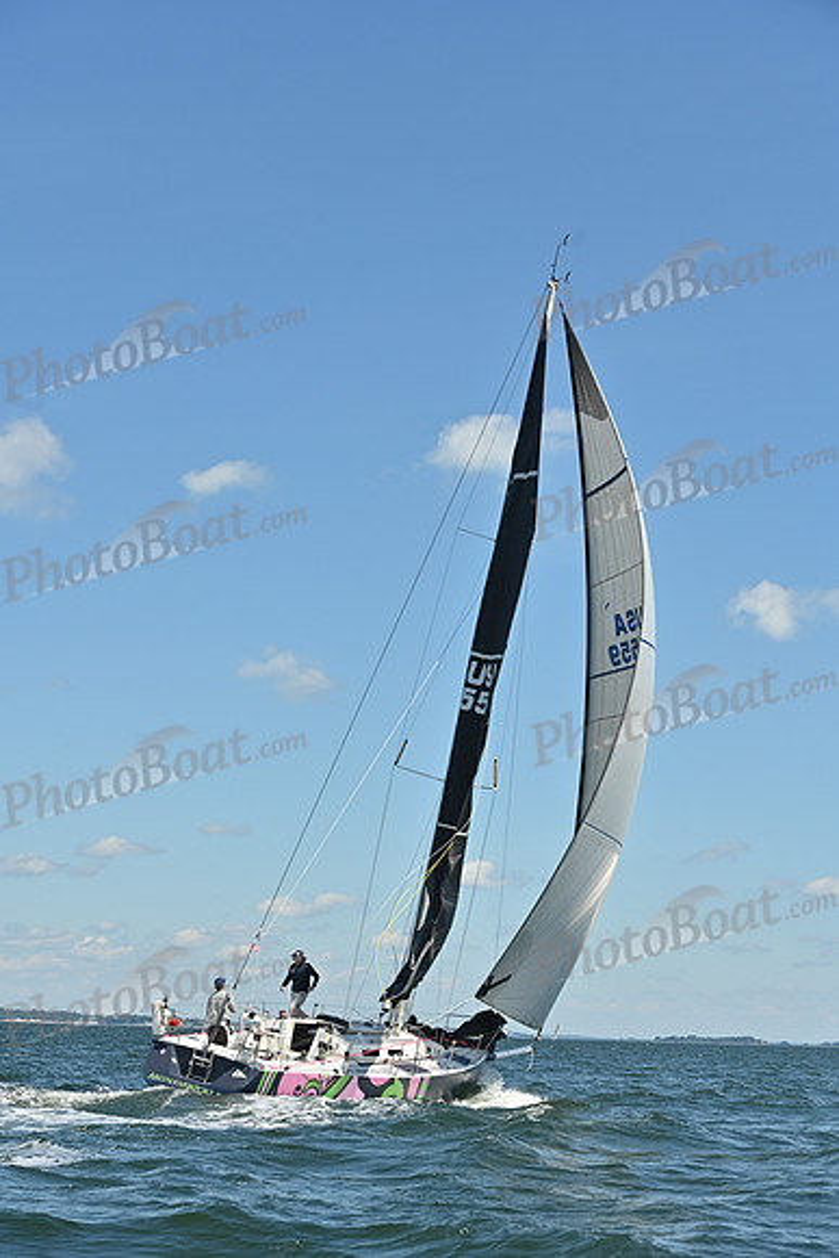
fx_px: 2445
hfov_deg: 19.5
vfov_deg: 28.8
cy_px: 629
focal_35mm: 70
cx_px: 420
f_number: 8
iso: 250
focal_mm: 70
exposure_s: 1/1250
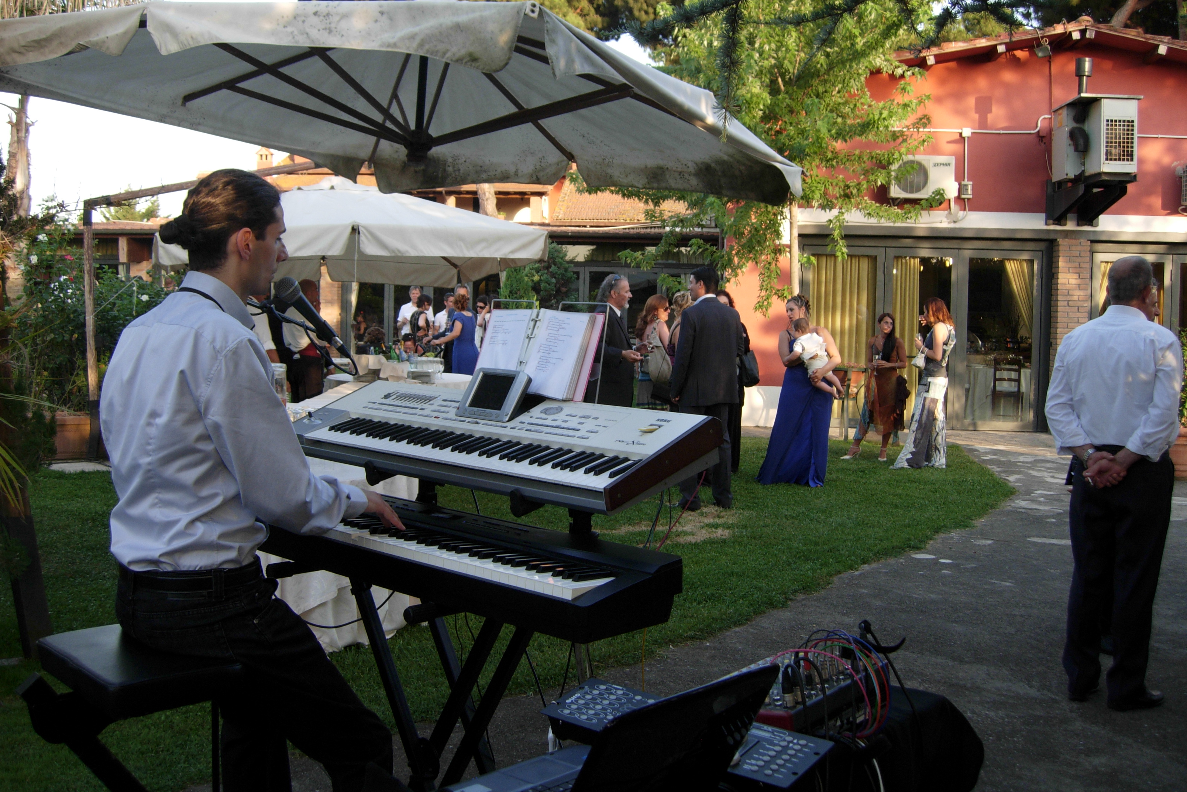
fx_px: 1253
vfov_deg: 35.0
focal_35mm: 38
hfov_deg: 50.7
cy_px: 349
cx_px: 598
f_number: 3.4
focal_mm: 7.5
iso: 50
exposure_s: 1/85.4
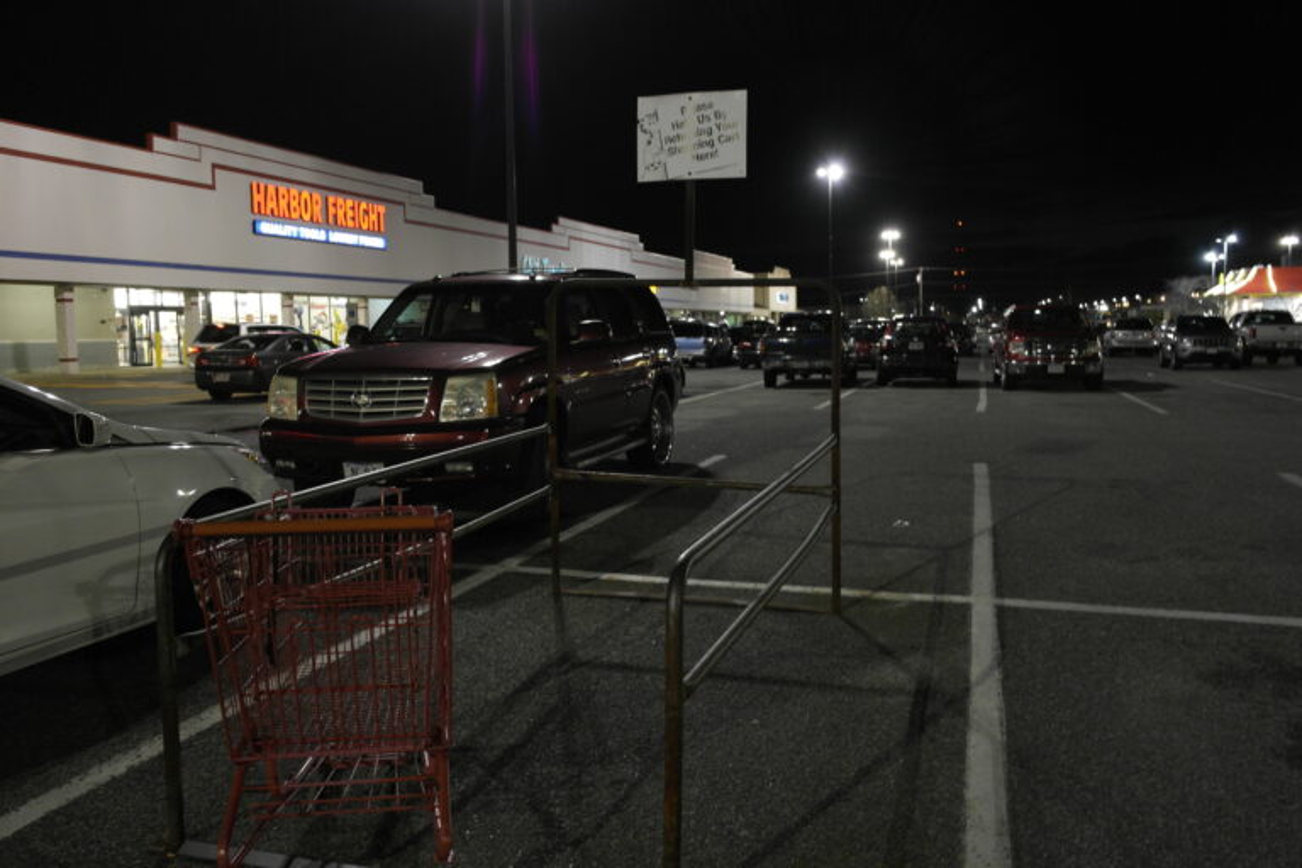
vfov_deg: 43.6
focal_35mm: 30
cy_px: 434
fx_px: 1085
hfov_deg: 61.9
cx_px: 651
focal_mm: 20
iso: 400
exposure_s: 1/20
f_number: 3.5
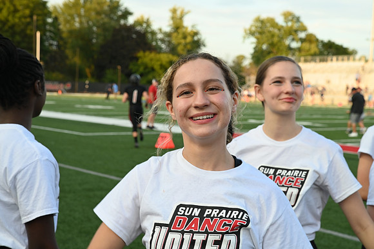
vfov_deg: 19.4
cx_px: 187
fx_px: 727
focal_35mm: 70
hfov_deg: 28.9
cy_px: 124
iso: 800
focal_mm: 70
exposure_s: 1/160
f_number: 6.3
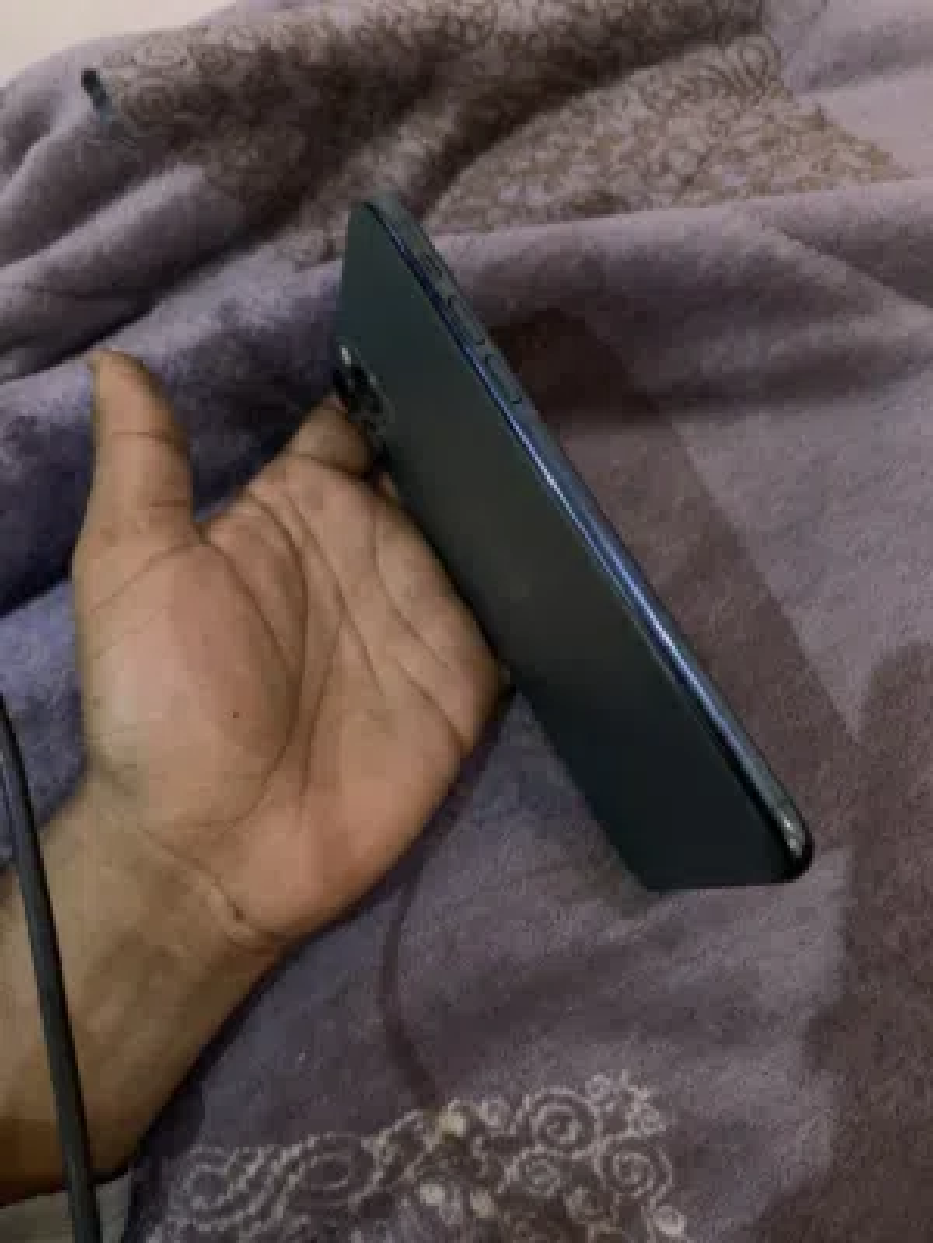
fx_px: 934
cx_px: 466
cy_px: 622
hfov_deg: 53.1
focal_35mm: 26
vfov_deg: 67.3
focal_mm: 4.25
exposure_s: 1/17
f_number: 1.8
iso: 800
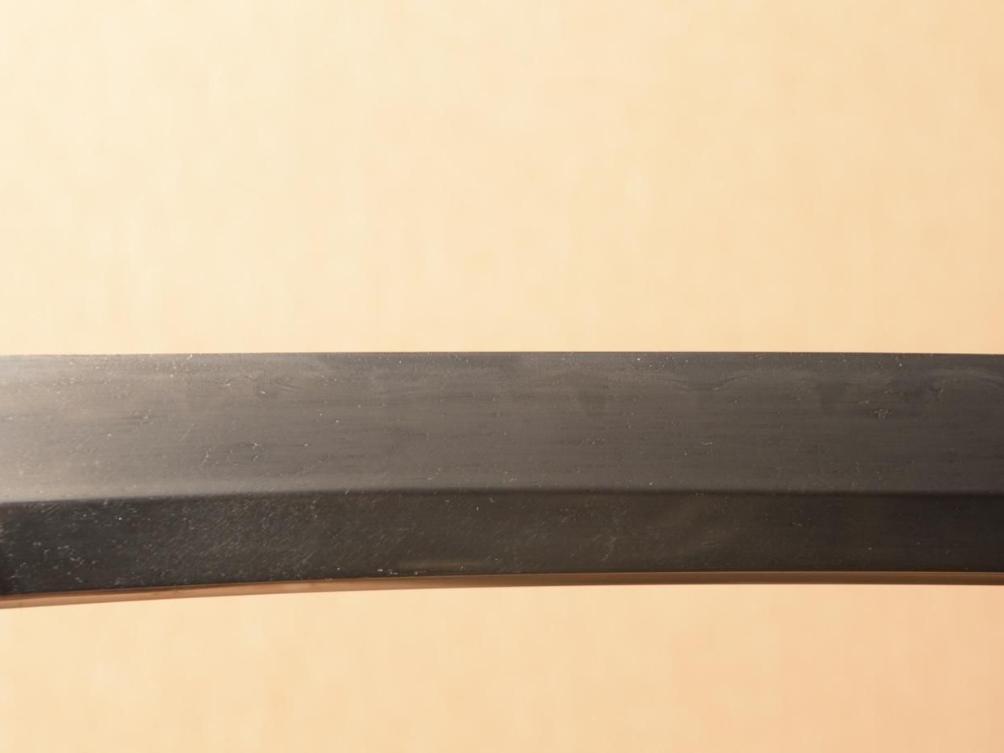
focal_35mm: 156
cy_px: 378
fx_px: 4511
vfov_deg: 9.5
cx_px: 528
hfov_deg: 12.7
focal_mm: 95
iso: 400
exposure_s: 1/1.6
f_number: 11
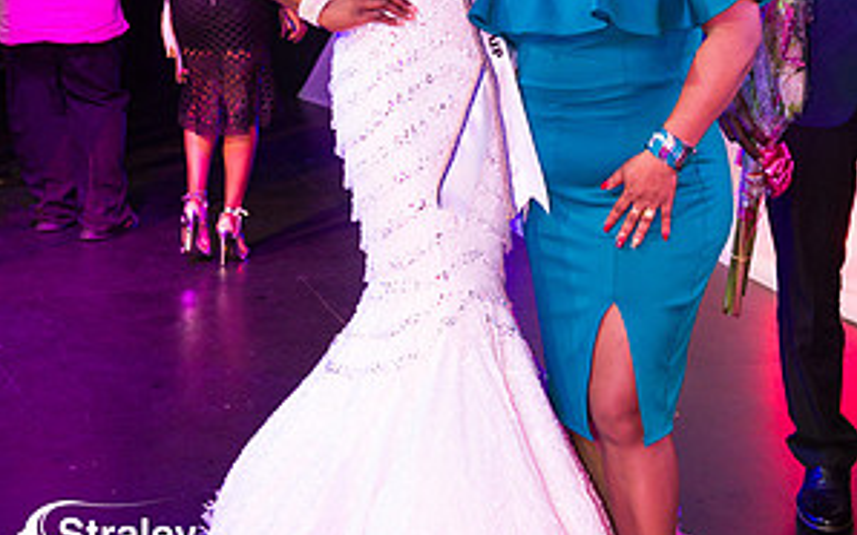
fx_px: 1798
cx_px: 428
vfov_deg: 16.4
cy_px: -46
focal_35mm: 77
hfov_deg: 26.8
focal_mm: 50
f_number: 5
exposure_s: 1/160
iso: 4000
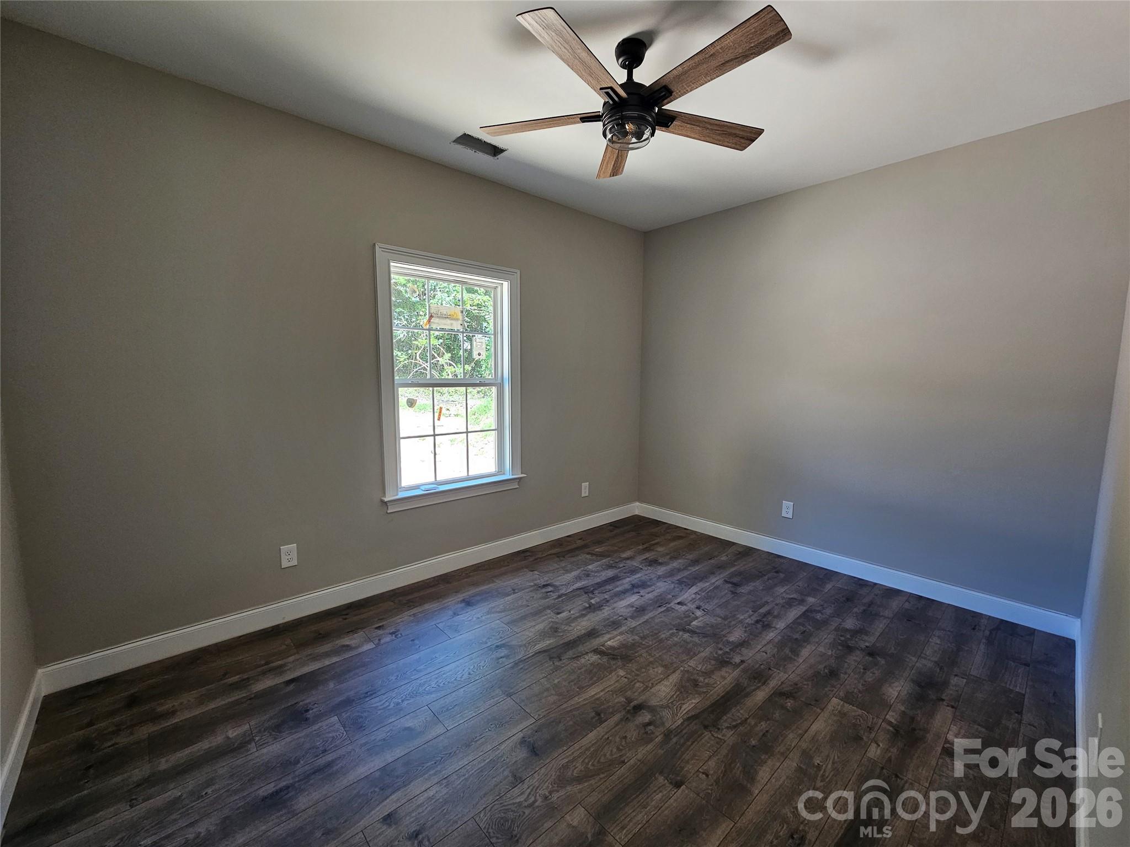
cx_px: 565
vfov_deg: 89.9
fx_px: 424
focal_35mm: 13
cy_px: 424
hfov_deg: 106.2
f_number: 2.2
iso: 100
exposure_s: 1/60
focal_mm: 2.2
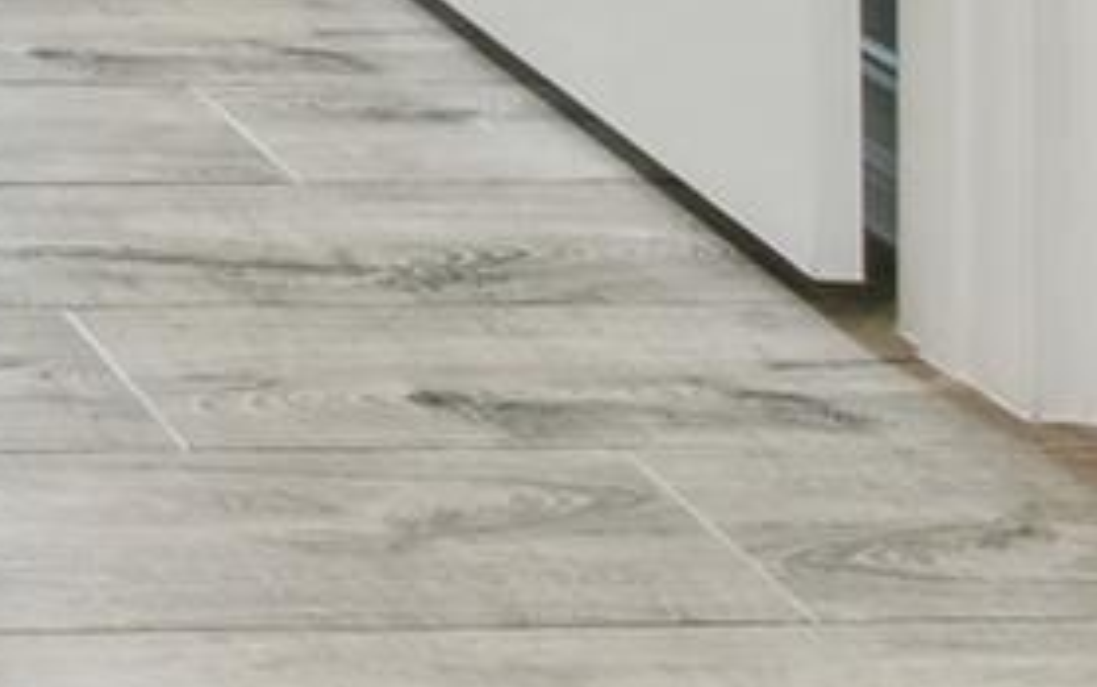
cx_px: -1101
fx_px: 2632
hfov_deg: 17.2
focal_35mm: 88
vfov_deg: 11.4
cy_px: -1137
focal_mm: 10
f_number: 7.1
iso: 100
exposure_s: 1/3.33
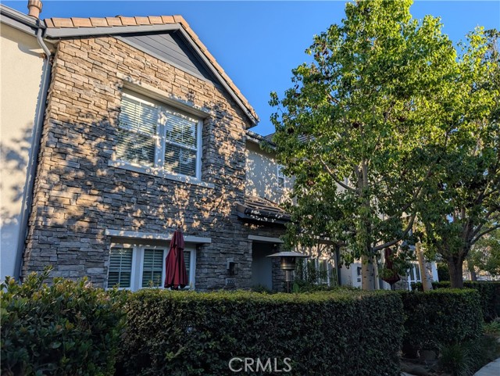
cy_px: 188
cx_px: 250
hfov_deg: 71.6
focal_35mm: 24
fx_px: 347
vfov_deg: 56.9
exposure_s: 1/999
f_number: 1.68
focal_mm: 6.9
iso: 20
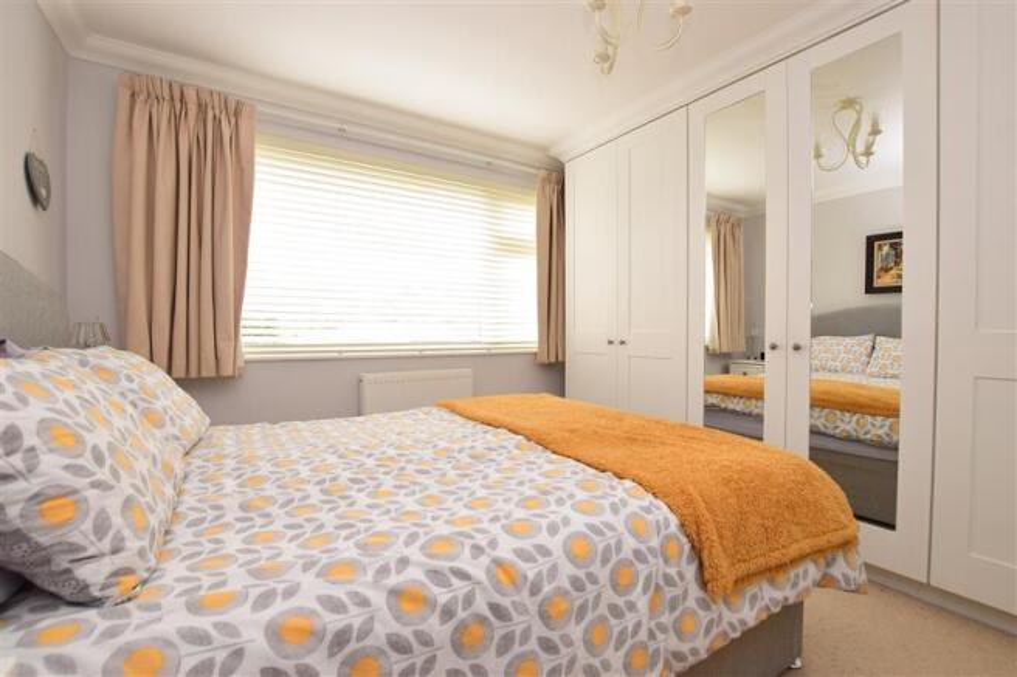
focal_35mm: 15
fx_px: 424
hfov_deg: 100.4
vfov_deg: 77.3
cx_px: 508
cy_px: 338
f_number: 10
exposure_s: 1/15
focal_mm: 10
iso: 100
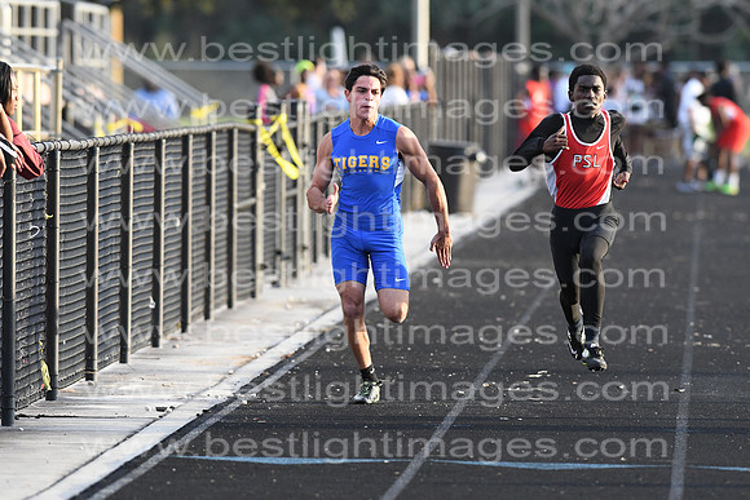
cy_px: 250
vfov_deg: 3.1
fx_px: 9377
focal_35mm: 450
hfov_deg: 4.6
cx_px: 375
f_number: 4
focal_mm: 300
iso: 2000
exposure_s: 1/2000
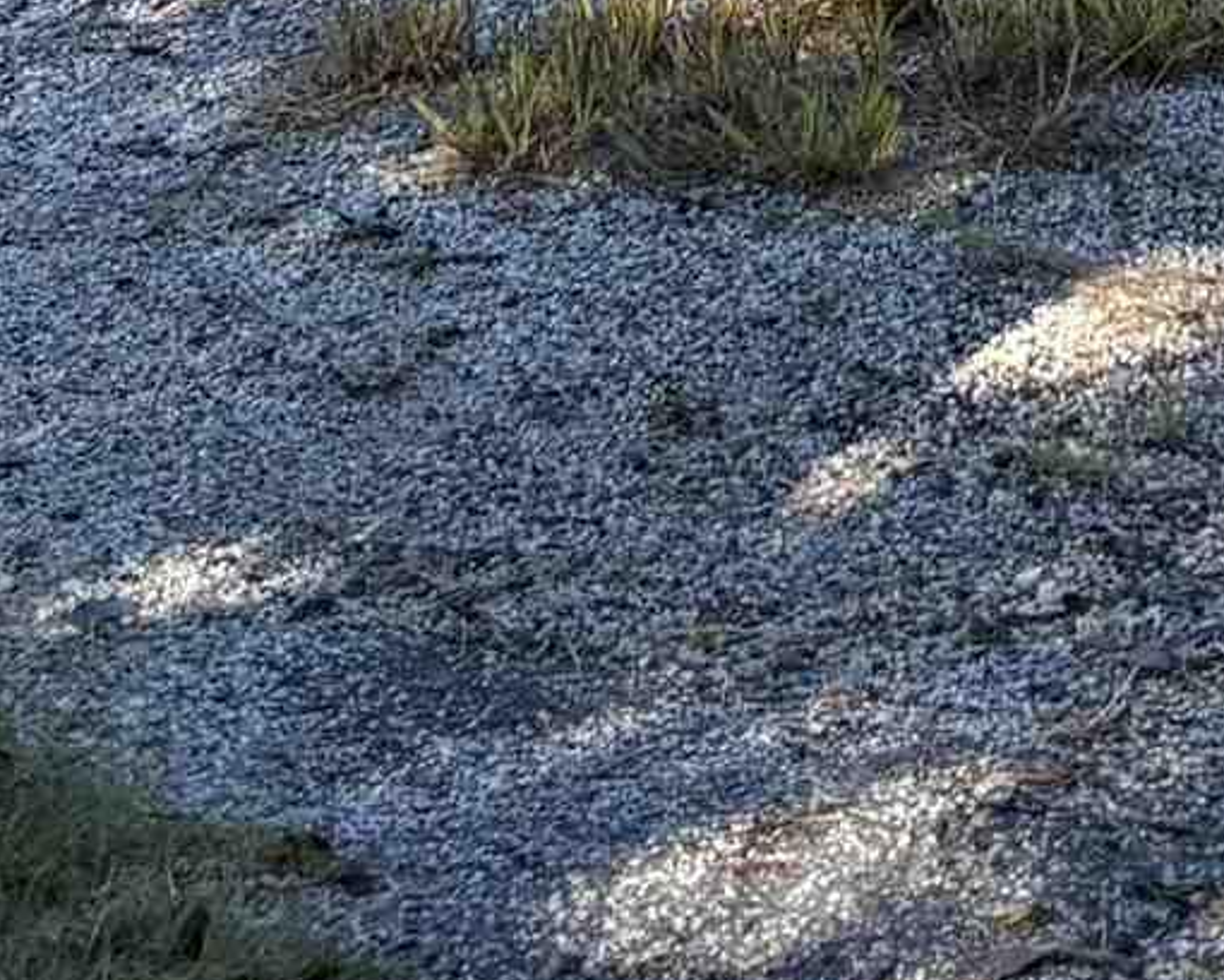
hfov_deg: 12.4
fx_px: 5543
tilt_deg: -5.1
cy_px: -1405
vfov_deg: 9.1
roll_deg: +0.0
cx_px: 1262
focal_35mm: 153
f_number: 1.6
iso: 50
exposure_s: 1/1550
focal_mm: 5.96
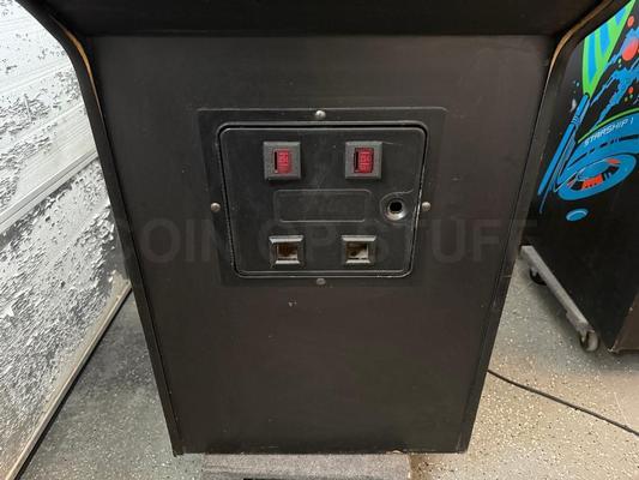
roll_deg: -0.9
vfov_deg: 56.8
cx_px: 320
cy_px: 240
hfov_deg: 71.6
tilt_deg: -29.7
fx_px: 443
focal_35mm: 24
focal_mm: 6.76
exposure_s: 1/30
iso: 1250
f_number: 1.78
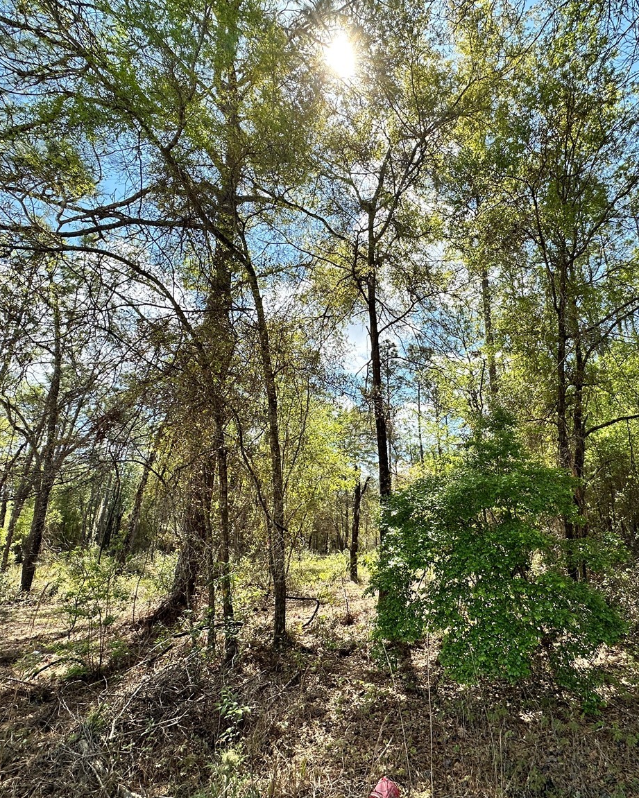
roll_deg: +1.2
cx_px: 400
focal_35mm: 19
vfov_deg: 83.3
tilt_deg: +18.6
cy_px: 392
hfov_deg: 69.7
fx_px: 449
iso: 40
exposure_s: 1/1182
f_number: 2.2
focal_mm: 2.22
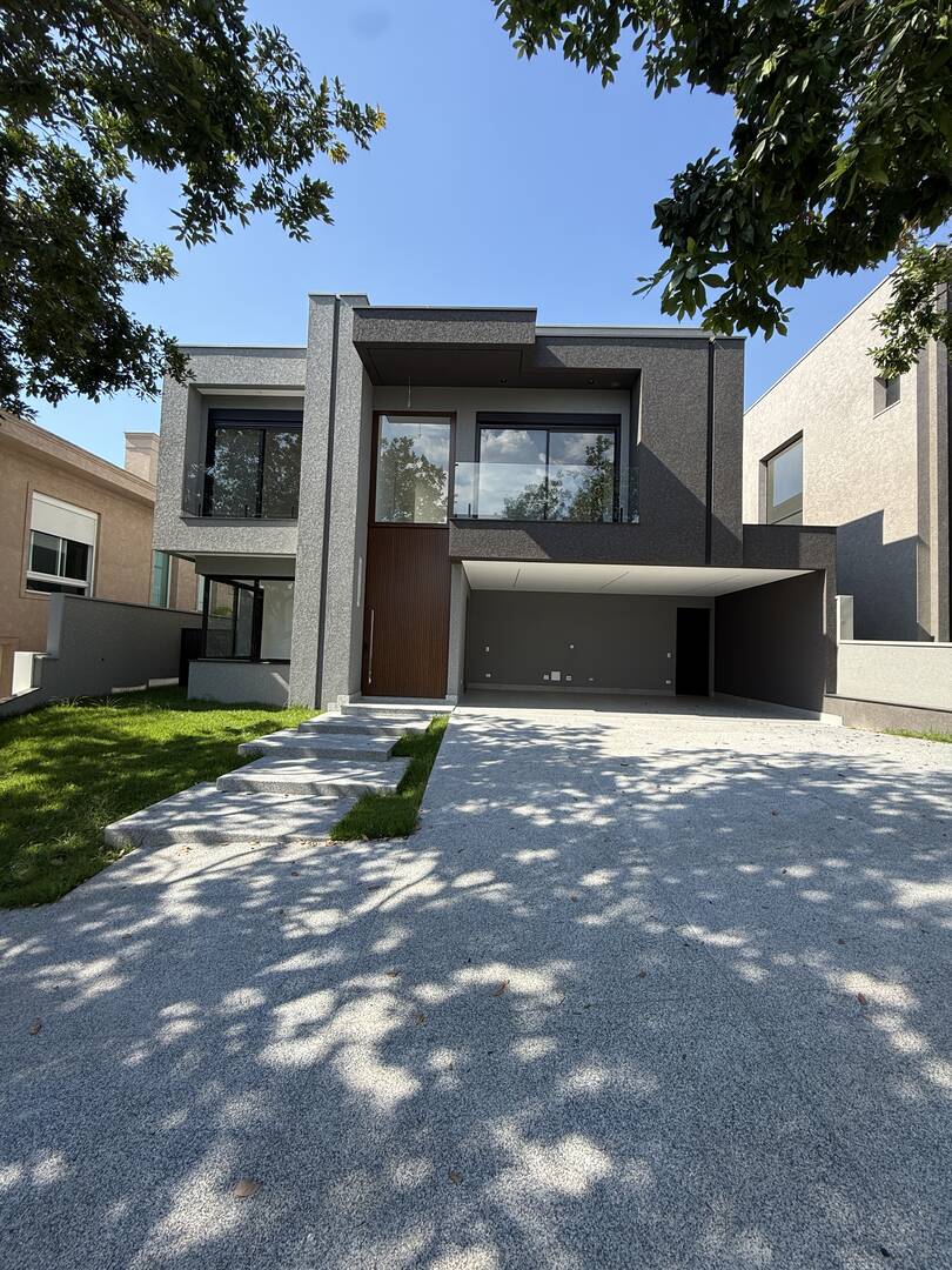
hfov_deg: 85.7
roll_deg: -2.0
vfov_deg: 102.1
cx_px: 476
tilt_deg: +3.7
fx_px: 513
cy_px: 635
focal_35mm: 14
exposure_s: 1/564
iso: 50
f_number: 2.2
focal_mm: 2.22
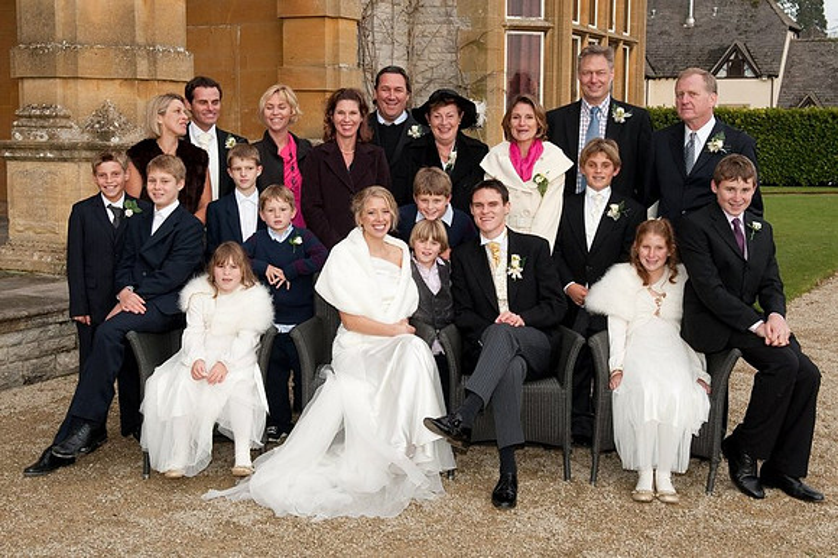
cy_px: 279
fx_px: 931
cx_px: 419
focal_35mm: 40
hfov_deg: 48.5
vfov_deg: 33.4
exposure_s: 1/200
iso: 800
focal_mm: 40
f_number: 7.1
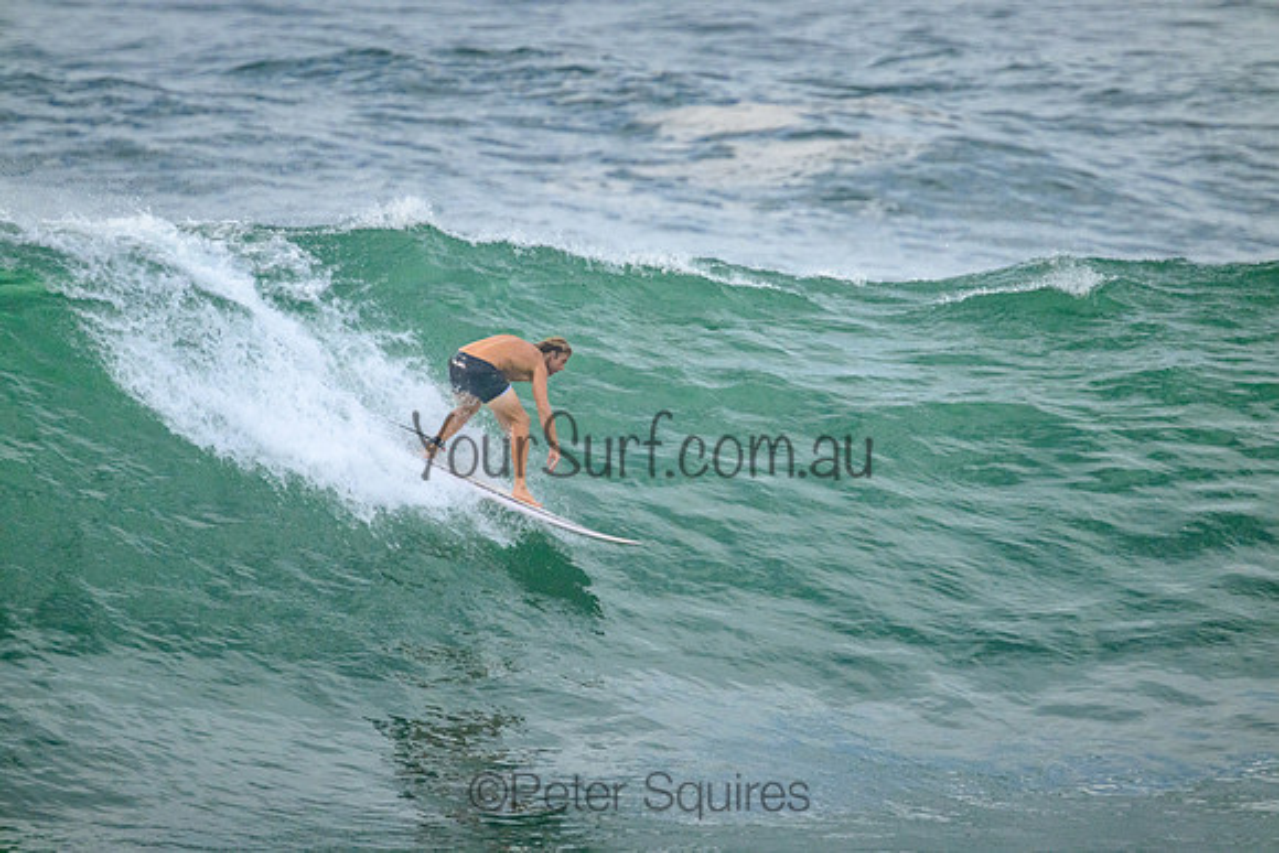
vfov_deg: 1.7
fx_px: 28428
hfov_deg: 2.6
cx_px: 640
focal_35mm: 800
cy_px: 426
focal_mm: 800
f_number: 11
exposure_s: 1/2500
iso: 2200
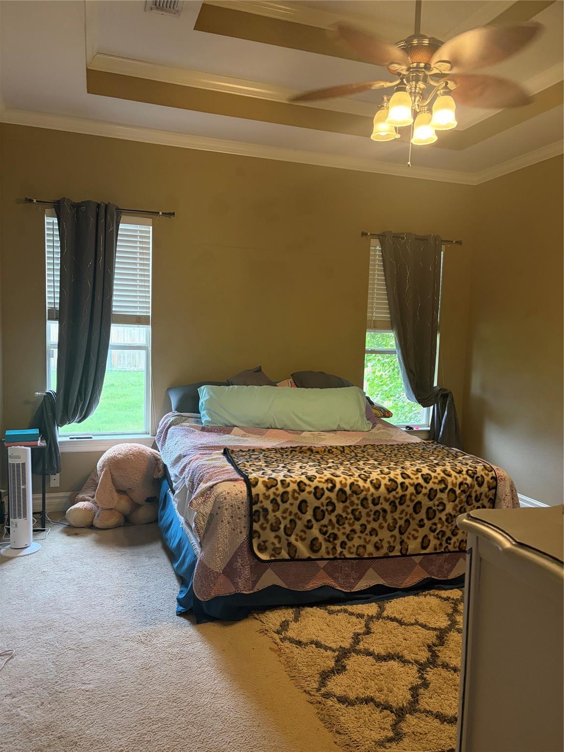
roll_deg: -1.4
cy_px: 376
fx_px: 565
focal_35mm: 26
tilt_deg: -4.8
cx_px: 282
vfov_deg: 67.3
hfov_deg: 53.1
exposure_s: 1/60
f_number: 1.6
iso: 200
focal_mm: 5.96
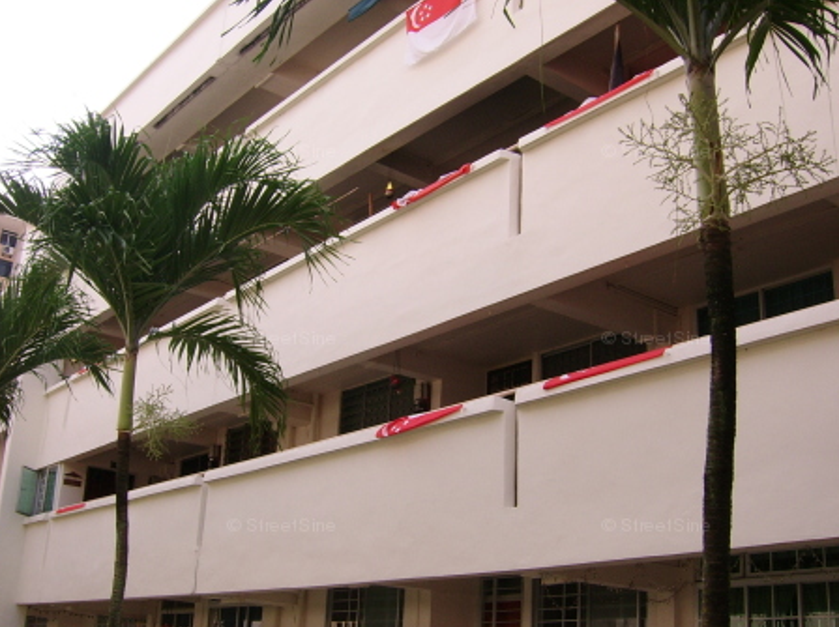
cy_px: 341
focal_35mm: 43
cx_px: 367
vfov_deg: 33.5
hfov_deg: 43.8
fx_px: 1041
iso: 50
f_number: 5.8
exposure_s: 1/250
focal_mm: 5.95
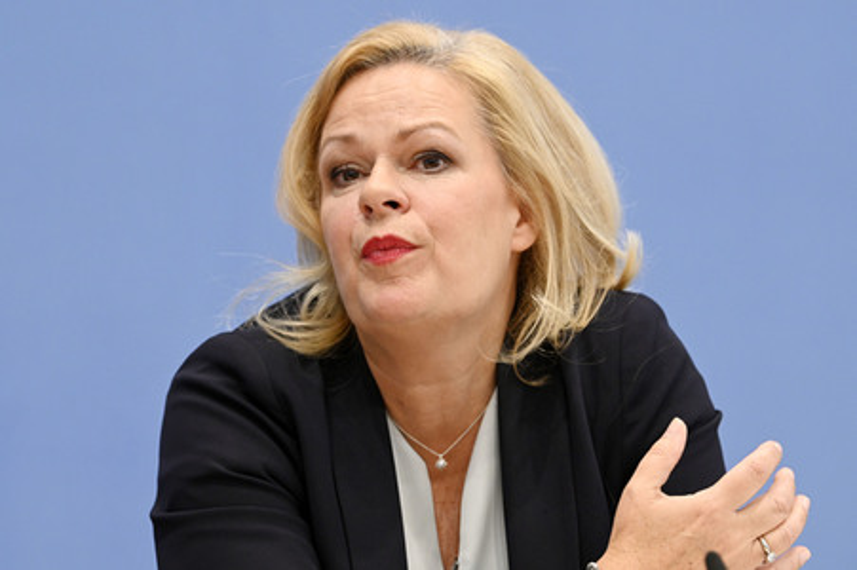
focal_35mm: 145
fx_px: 3449
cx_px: 428
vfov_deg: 9.4
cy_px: 285
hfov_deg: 14.2
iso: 4000
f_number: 5
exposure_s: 1/640
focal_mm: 145
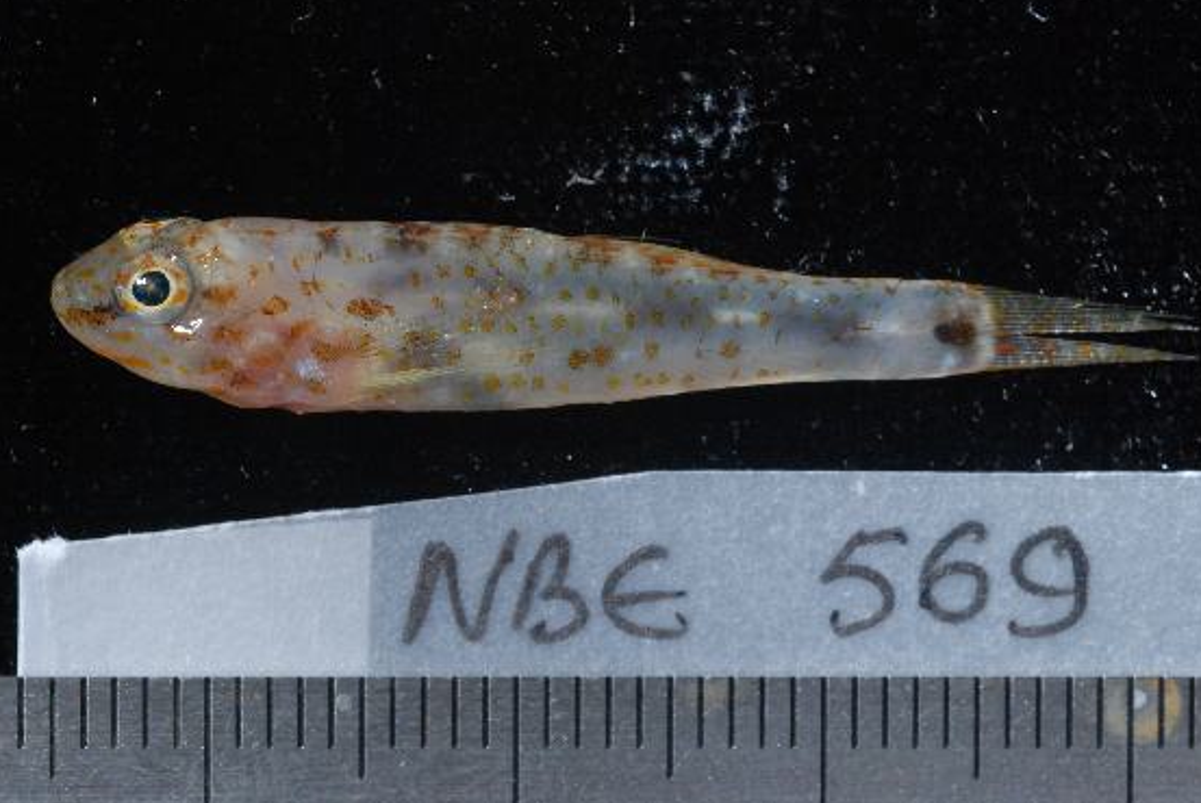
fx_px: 3473
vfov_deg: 13.2
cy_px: 345
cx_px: 603
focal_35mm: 104
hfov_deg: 19.6
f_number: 25
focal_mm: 60
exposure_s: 1/60
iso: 800
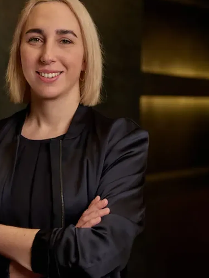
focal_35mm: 106
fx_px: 853
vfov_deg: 18.5
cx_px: 51
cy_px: 164
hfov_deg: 13.9
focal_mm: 80
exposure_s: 1/160
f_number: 3.6
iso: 320
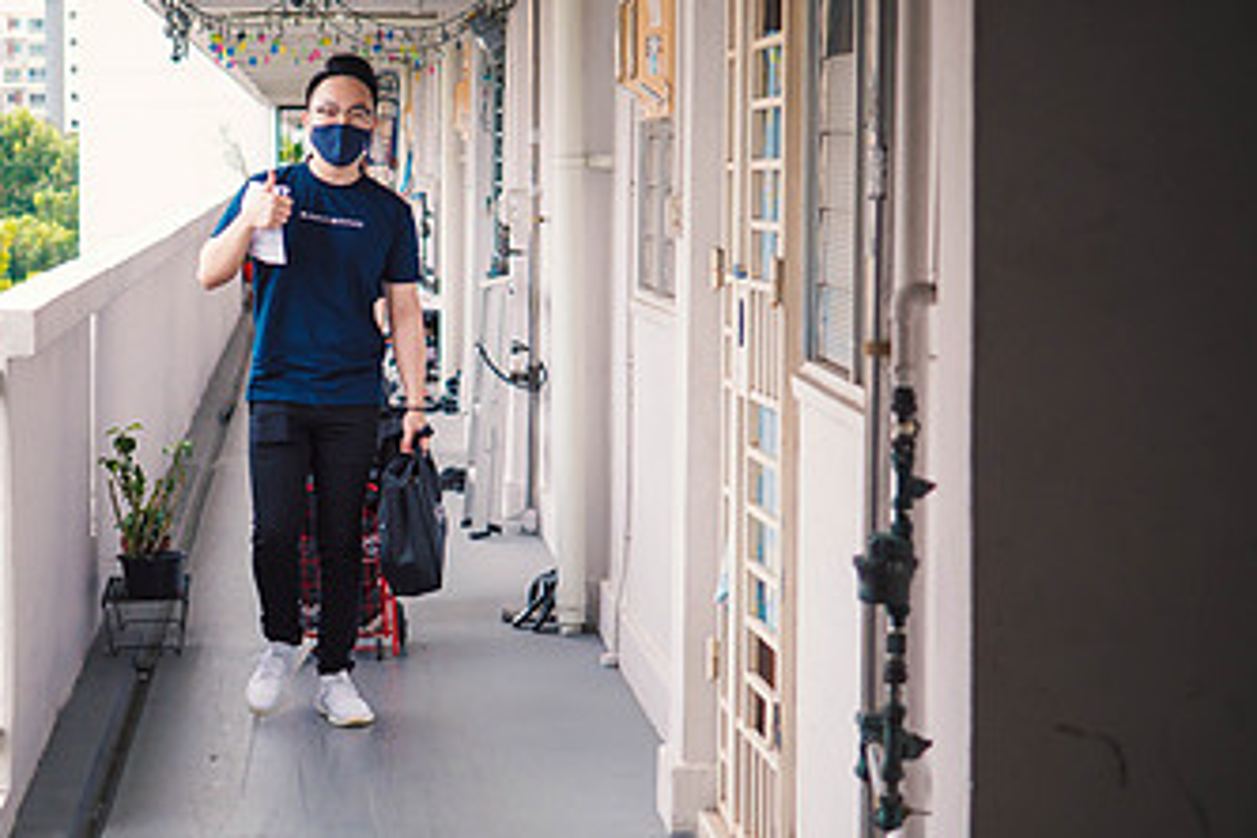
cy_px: 421
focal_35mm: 93
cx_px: 317
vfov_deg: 14.7
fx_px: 3247
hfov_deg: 21.7
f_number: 1.7
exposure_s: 1/1250
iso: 320
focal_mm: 25
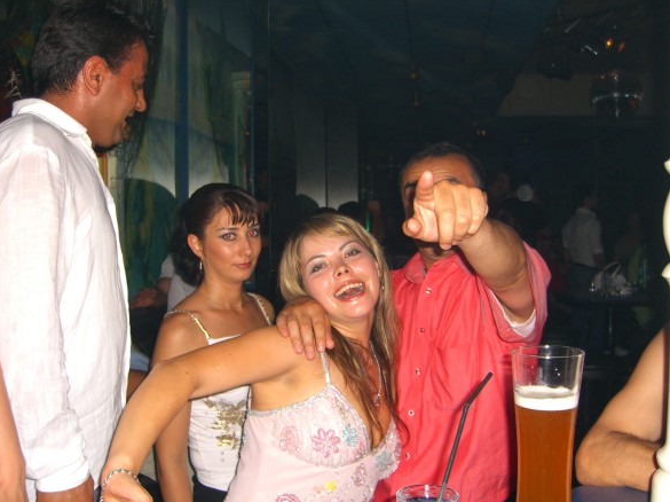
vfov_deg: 36.8
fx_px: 754
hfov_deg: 47.9
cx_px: 328
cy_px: 256
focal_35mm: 39
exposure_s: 1/60
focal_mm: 7.9
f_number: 2.8
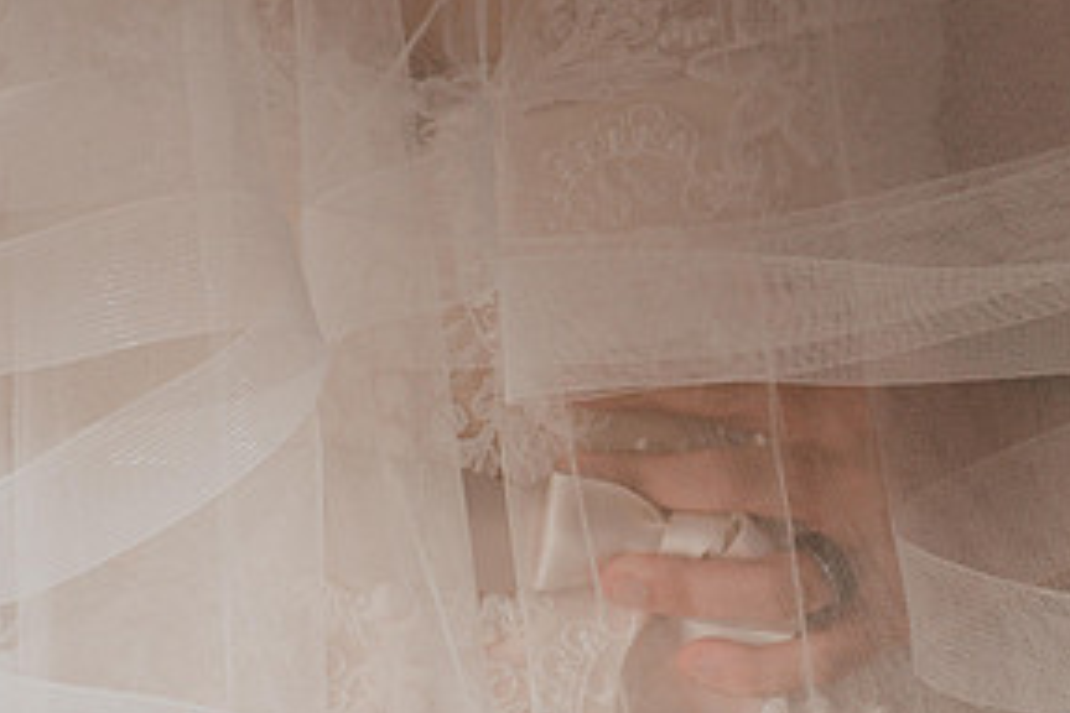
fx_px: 16168
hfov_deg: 3.8
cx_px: 442
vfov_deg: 2.5
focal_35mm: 544
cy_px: 563
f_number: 9
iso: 100
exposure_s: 1/200
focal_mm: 180
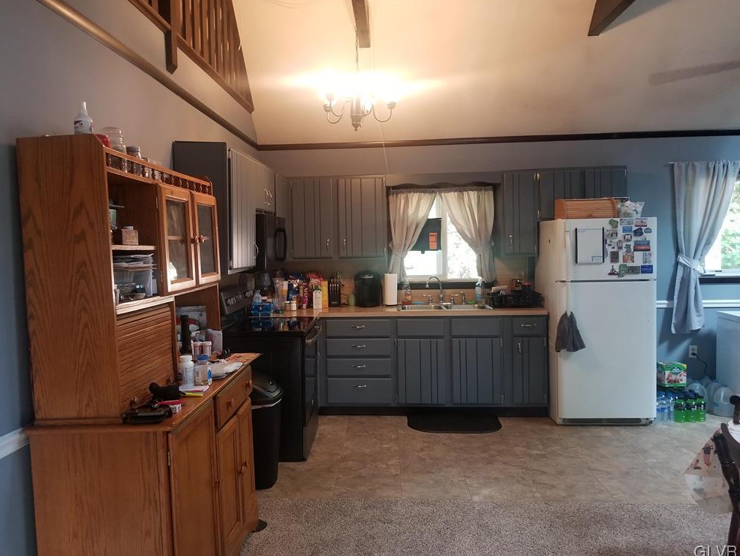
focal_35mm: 27
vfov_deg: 51.4
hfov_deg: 65.3
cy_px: 280
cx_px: 357
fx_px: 577
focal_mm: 4.25
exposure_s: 1/30
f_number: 1.7
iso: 250
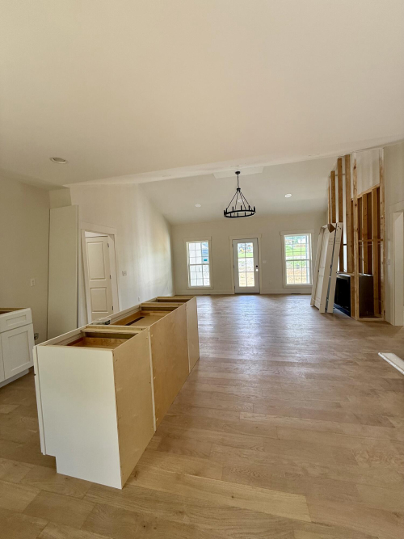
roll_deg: +3.1
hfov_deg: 85.7
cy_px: 270
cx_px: 202
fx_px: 218
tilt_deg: -1.9
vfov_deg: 102.1
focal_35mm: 14
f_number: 2.2
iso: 100
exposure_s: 1/99
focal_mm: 2.22
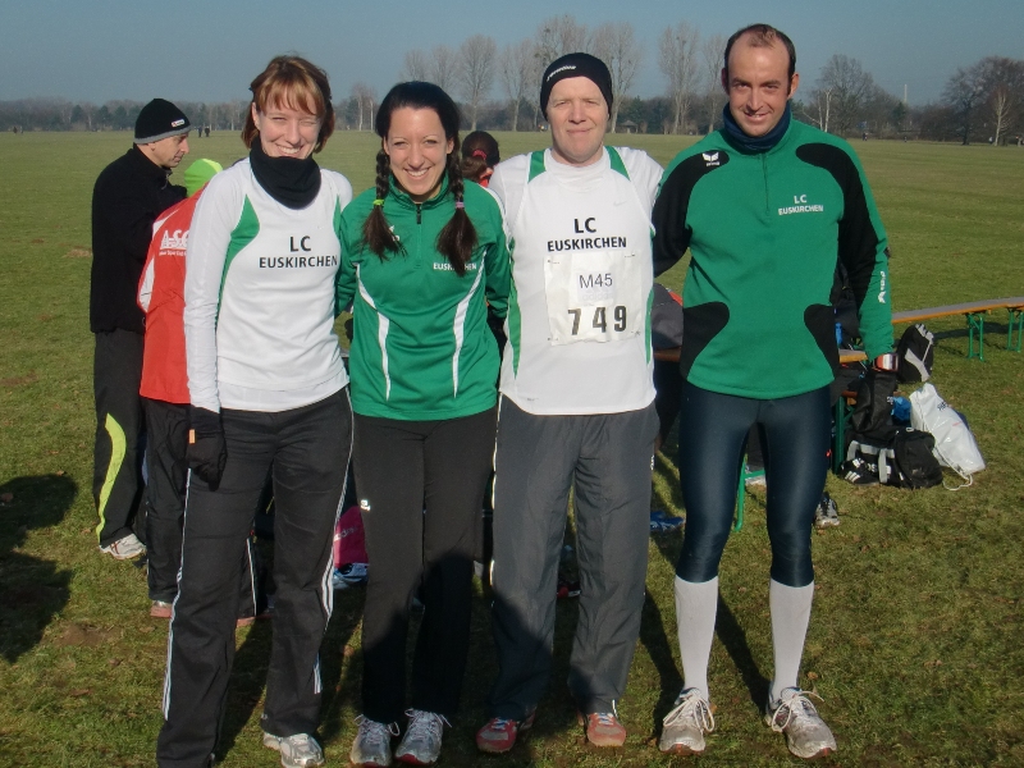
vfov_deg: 37.7
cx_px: 512
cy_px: 384
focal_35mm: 38
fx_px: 1124
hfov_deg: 49.0
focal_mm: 6.66
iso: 64
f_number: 3.9
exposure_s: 1/1000
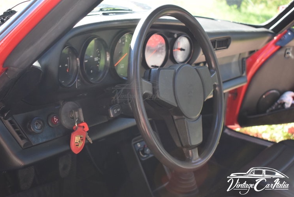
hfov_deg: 40.3
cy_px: 98
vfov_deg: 27.6
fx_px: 400
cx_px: 146
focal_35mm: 49
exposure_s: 1/250
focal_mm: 32
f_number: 4.5
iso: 800
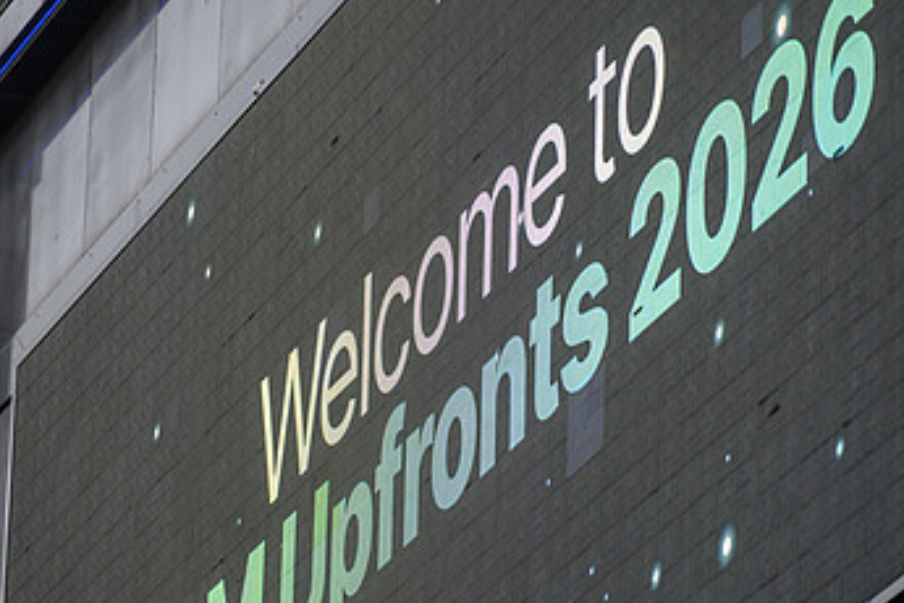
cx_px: 498
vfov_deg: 5.4
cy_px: 413
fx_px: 6378
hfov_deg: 8.1
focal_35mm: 254
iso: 80
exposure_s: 1/400
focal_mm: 150
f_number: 2.8
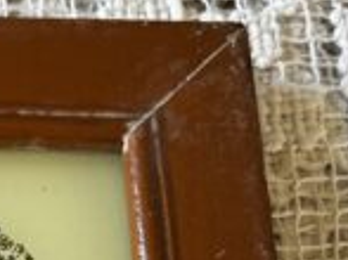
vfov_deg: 12.4
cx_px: -107
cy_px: 503
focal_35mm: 106
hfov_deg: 17.4
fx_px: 1065
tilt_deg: -70.8
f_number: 1.6
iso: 100
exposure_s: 1/121
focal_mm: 5.96
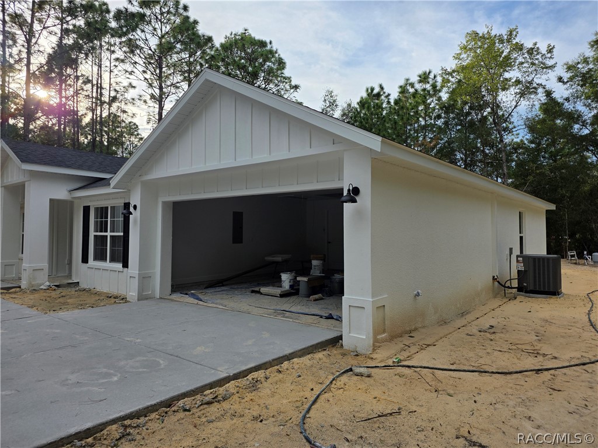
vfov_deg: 58.9
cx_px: 299
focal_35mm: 23
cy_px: 224
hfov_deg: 73.9
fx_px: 397
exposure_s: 1/5608
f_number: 1.7
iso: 80
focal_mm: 6.25
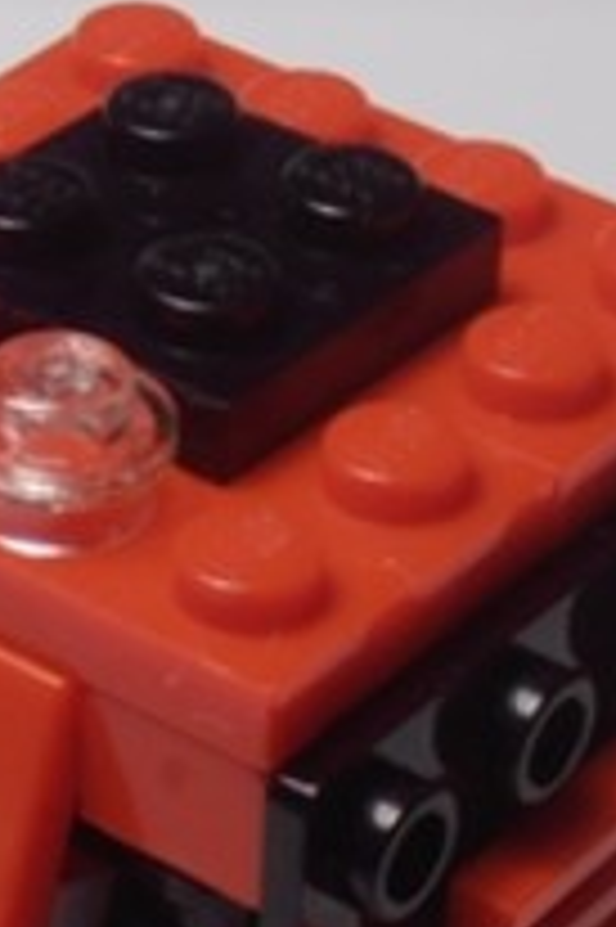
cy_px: 1321
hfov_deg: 8.2
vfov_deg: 11.8
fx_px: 4319
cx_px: 274
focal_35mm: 168
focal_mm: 6.61
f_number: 3.9
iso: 80
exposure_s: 1/50
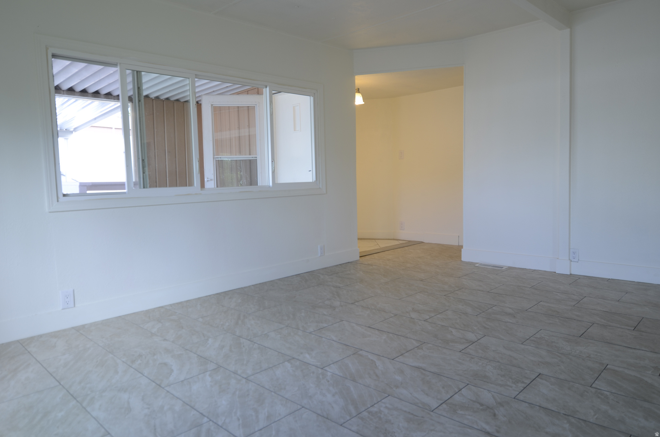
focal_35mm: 24
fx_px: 439
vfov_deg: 52.9
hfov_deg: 73.9
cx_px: 330
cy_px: 218
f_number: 3.2
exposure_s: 1/40
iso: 100
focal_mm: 16
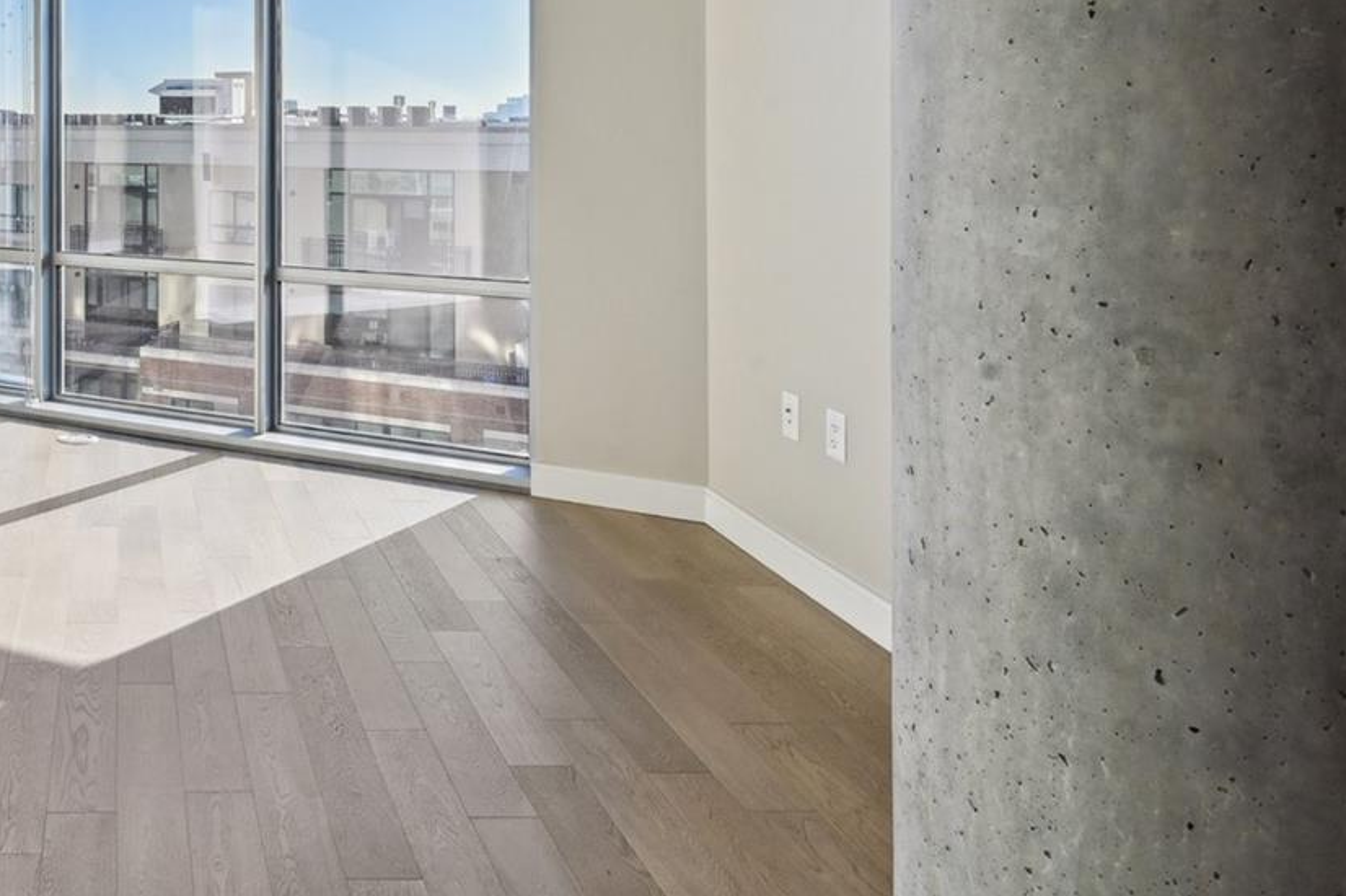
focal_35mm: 31
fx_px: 1159
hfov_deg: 52.4
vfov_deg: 39.4
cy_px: 98
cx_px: 114
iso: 400
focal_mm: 16
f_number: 10
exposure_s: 1/400
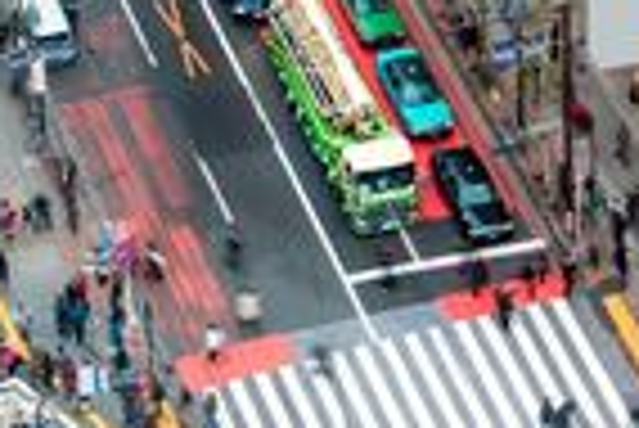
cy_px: 644
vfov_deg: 5.5
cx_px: 513
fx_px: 4424
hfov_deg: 8.2
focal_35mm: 249
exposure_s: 1/2.5
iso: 100
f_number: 8
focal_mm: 39
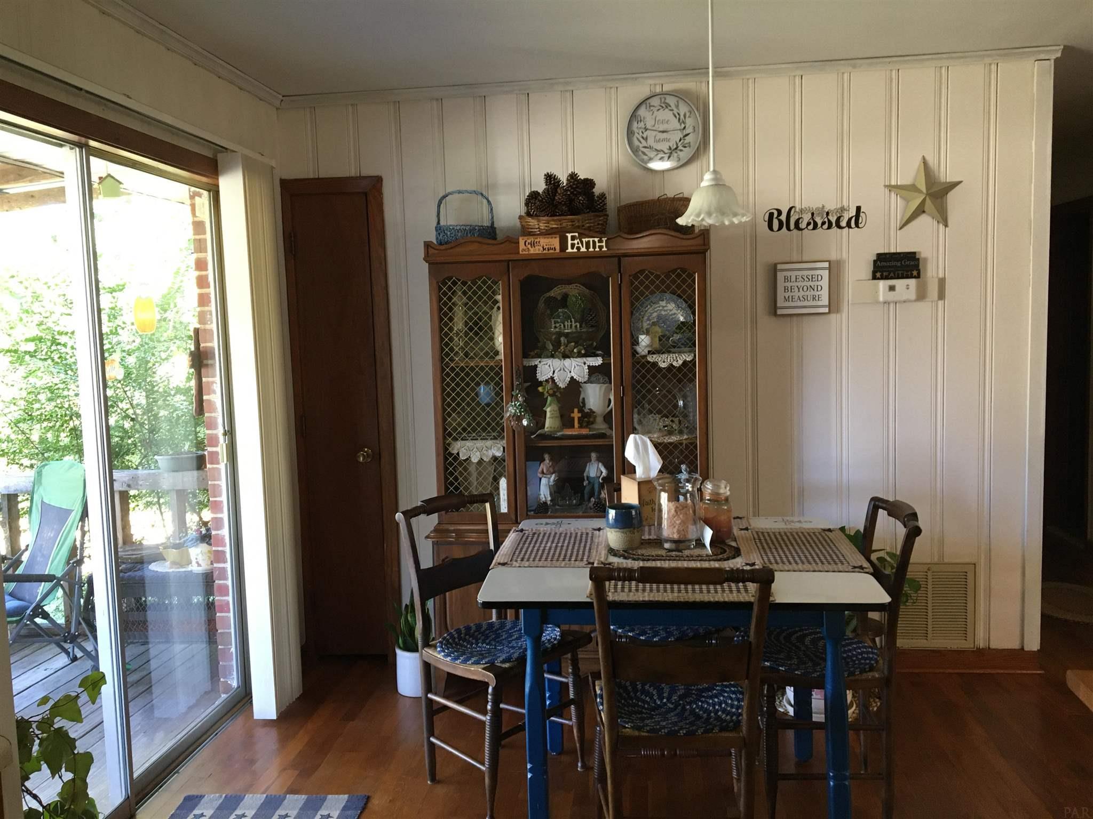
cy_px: 410
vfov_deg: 48.2
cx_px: 546
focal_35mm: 29
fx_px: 916
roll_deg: +2.2
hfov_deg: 61.7
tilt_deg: -5.8
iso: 125
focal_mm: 4.15
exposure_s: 1/30
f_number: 2.2
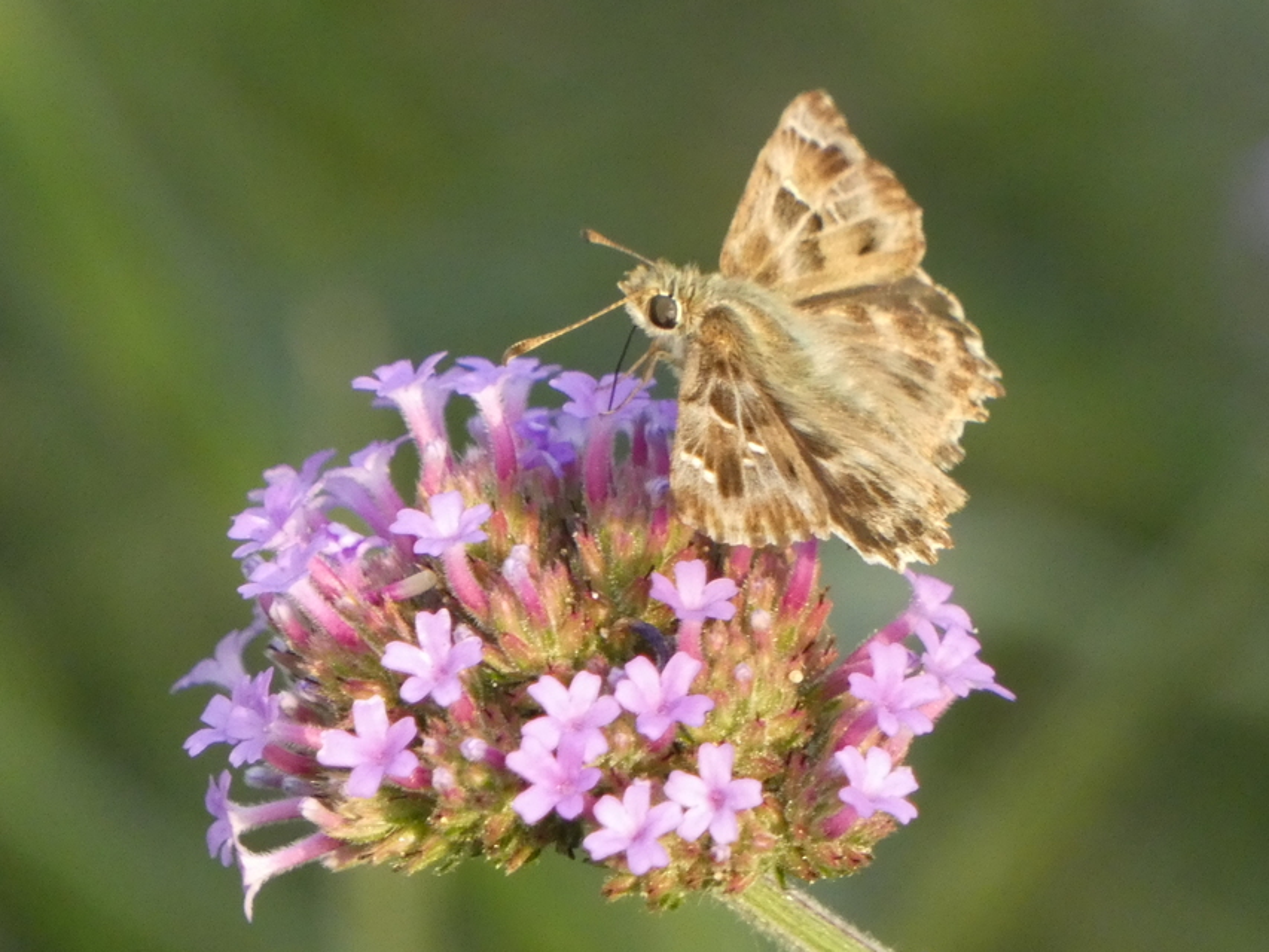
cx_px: 634
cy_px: 476
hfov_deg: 2.2
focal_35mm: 885
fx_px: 32448
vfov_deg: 1.7
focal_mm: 158.6
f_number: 5.6
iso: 640
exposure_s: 1/125
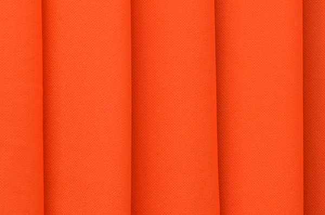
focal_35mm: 105
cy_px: 108
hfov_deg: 19.5
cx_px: 162
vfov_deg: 13.0
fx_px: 946
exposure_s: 1/1000
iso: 800
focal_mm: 70
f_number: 13
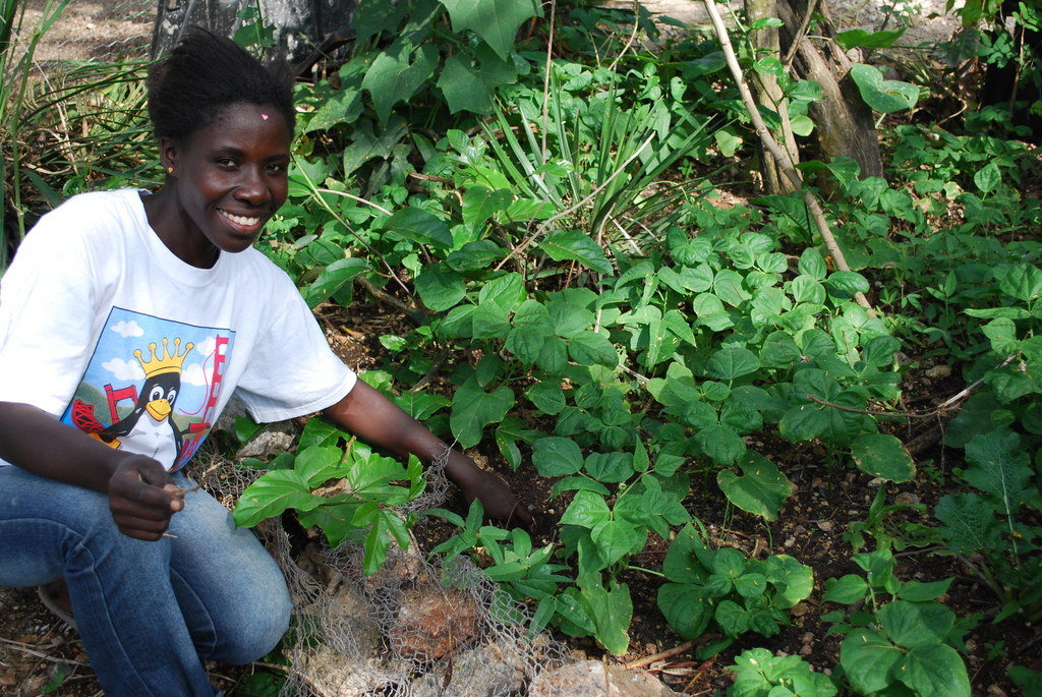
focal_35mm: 48
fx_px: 1391
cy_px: 348
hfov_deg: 41.1
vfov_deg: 28.1
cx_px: 521
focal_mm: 32
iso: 360
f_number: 4.8
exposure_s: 1/500
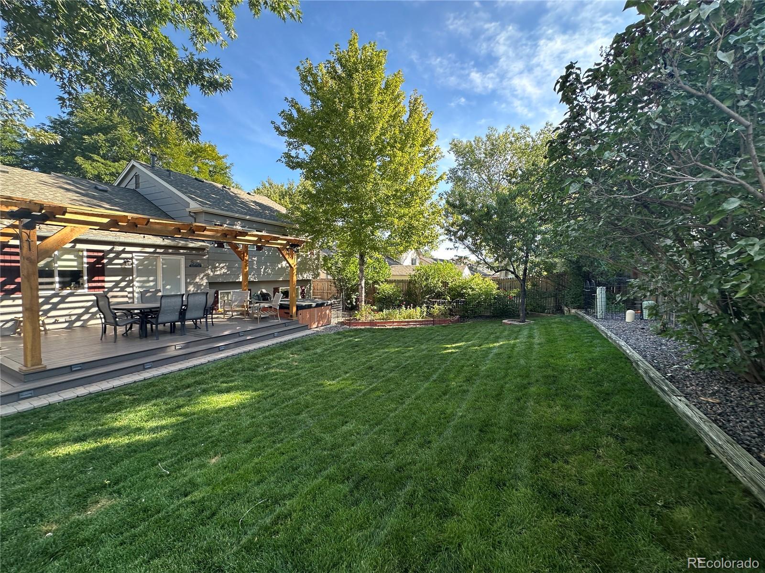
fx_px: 309
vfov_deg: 85.7
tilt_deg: -3.1
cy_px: 286
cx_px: 382
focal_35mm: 14
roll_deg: -1.1
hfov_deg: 102.1
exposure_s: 1/191
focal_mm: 2.22
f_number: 2.2
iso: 40
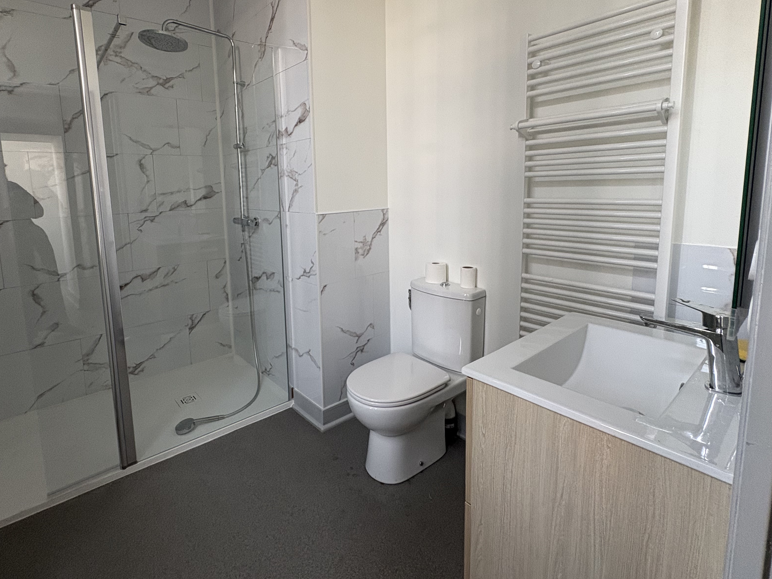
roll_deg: +3.0
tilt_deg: -6.8
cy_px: 237
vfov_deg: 71.0
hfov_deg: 87.2
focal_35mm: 18
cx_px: 334
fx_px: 401
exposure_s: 1/69
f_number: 2.2
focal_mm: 2.22
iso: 200
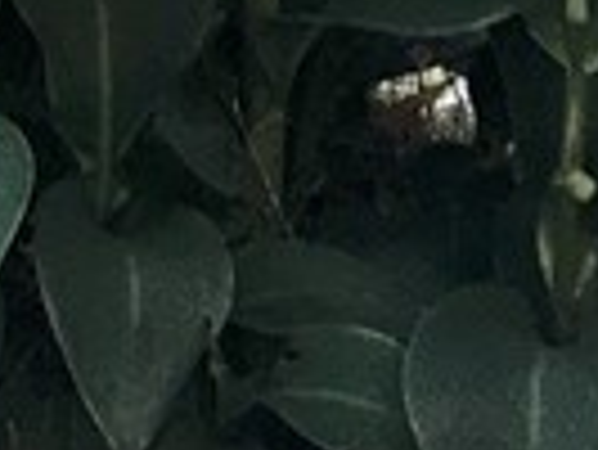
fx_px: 3856
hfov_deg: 7.2
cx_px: -1578
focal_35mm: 223
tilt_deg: -0.9
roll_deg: +0.5
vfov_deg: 5.8
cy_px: -1256
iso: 32
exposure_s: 1/60
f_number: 2.2
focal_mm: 4.15
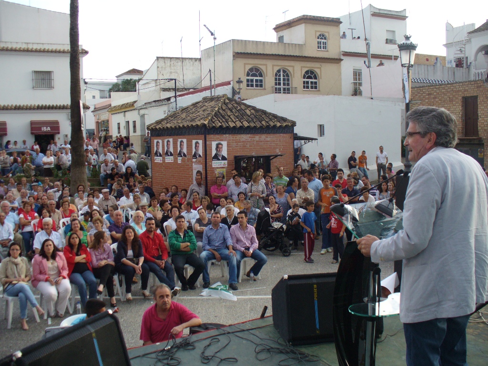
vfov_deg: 38.7
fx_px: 522
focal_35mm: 37
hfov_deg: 50.1
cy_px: 183
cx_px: 244
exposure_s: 1/125
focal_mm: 6.1
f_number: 2.8
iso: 80
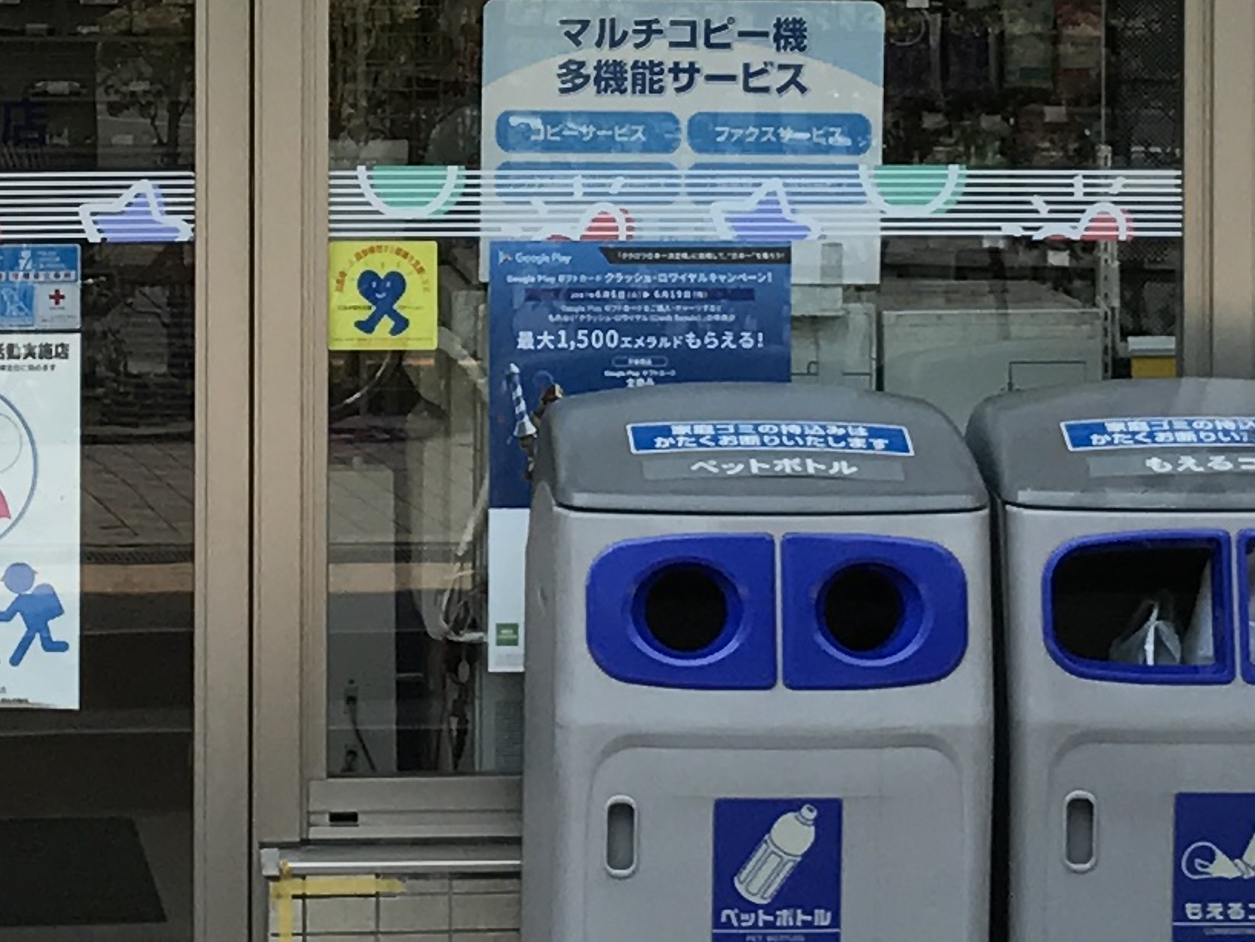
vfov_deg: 10.7
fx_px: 5005
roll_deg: +0.3
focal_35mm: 138
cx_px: 446
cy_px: 43
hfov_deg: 14.3
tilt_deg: -1.8
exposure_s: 1/725
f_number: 1.8
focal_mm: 3.99
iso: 20
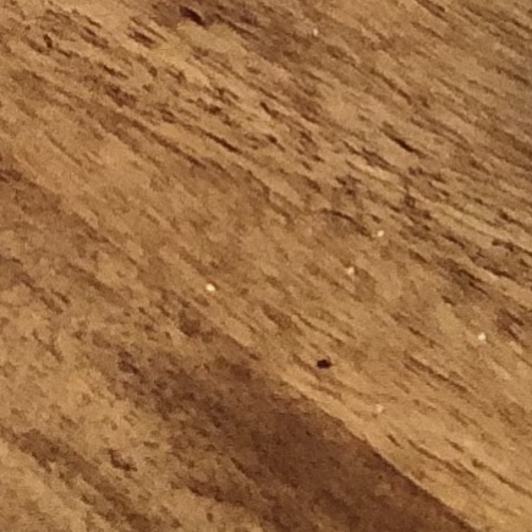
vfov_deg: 4.0
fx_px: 7407
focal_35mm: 426
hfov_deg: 3.9
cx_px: 2031
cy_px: -867
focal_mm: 6
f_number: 2.4
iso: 100
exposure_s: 1/40
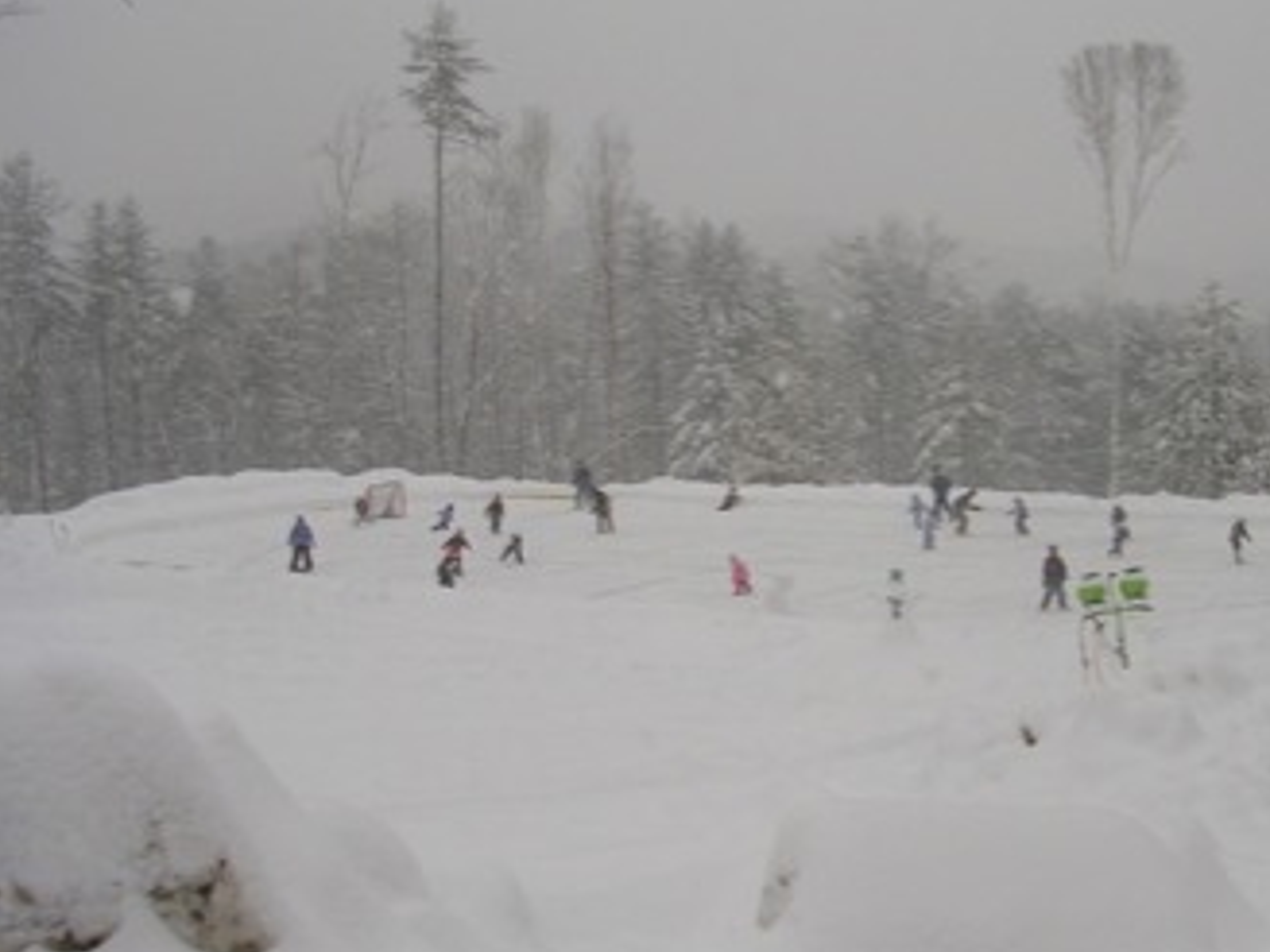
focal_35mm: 54
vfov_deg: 27.0
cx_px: 891
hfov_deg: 35.0
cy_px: 480
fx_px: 1981
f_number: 2.8
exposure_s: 1/328
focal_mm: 5.8
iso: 50
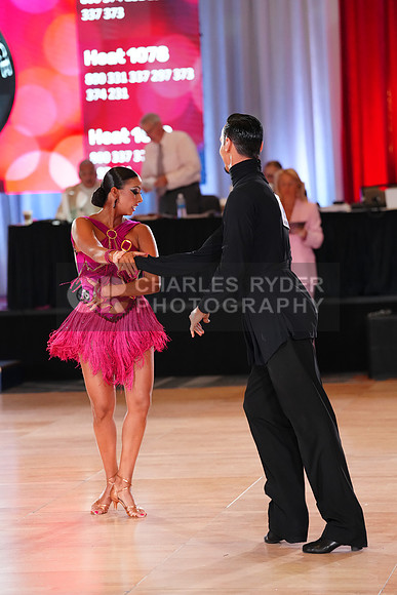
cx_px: 198
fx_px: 1967
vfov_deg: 17.2
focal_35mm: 119
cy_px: 298
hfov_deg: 11.5
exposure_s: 1/640
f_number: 2.8
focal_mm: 119
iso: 3200
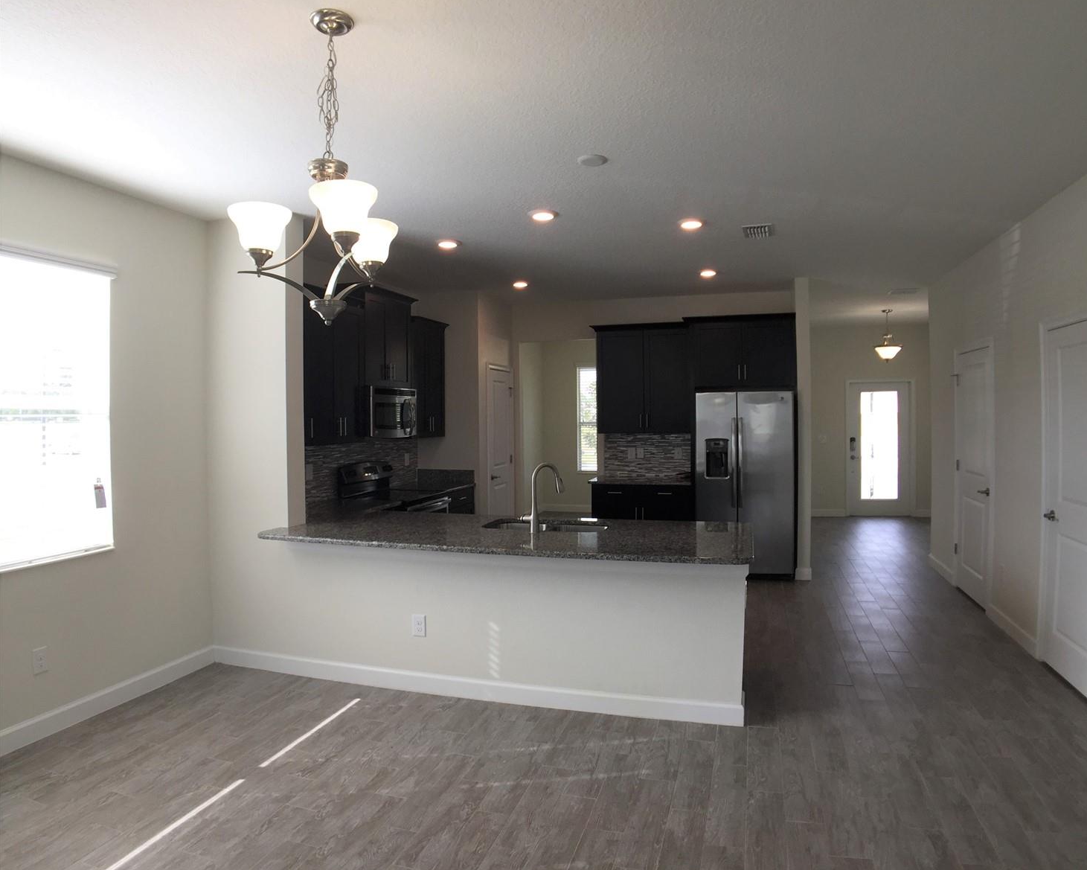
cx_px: 594
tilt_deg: -0.5
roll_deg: +0.6
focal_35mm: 31
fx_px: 997
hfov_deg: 57.1
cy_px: 430
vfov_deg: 47.1
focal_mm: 4.15
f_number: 2.2
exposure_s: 1/120
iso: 40
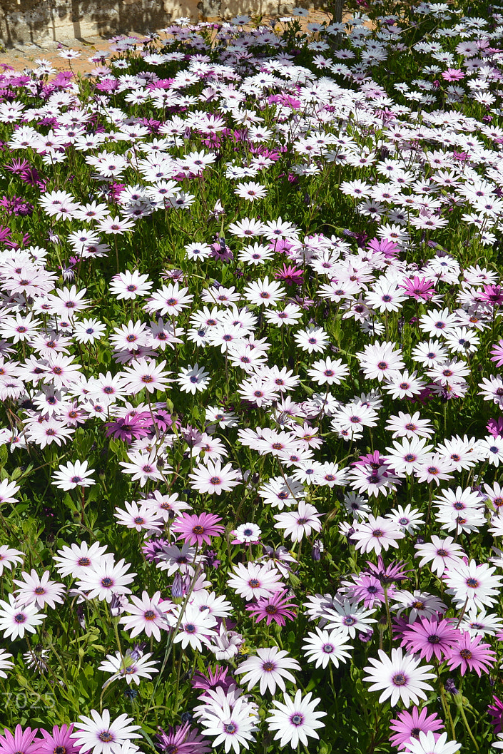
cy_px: 377
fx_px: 1236
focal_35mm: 59
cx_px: 253
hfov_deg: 23.0
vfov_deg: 33.9
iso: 100
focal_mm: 26
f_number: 10
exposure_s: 1/400
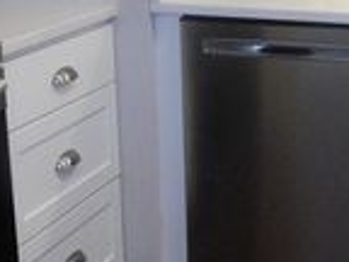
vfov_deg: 18.1
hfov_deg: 24.0
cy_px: 18
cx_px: 281
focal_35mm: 80
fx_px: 807
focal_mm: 4
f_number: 3
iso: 800
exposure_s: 1/125
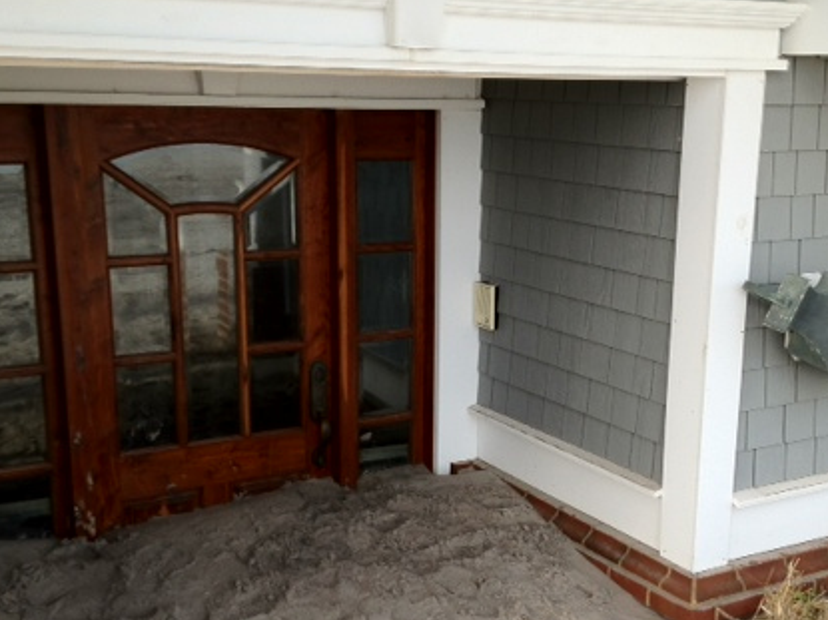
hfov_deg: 35.4
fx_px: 1291
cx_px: 491
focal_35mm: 54
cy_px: 389
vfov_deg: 26.9
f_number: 2.4
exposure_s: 1/386
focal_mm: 4.28
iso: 64
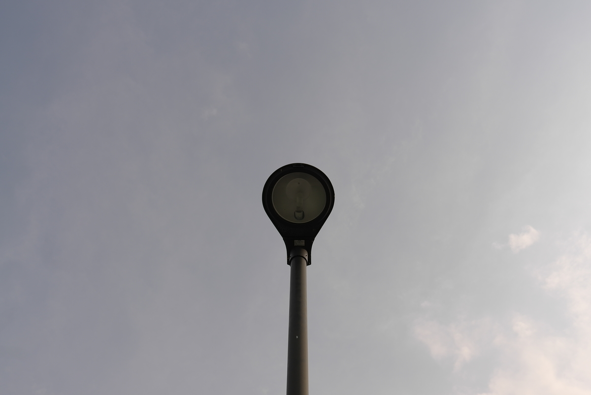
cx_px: 296
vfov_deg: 37.9
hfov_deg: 54.4
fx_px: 575
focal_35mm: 35
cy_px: 198
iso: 100
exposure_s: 1/640
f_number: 5.6
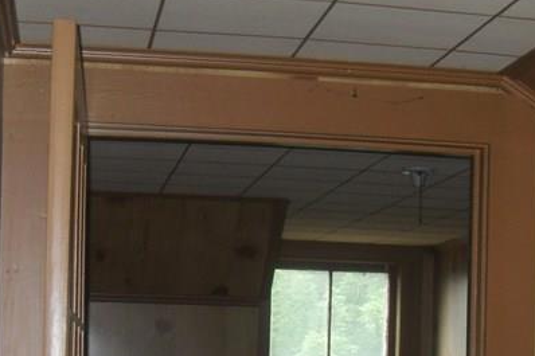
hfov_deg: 22.3
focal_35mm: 91
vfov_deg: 14.5
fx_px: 1352
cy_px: 434
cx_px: 348
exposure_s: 1/45
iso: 100
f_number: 2.8
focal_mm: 6.3
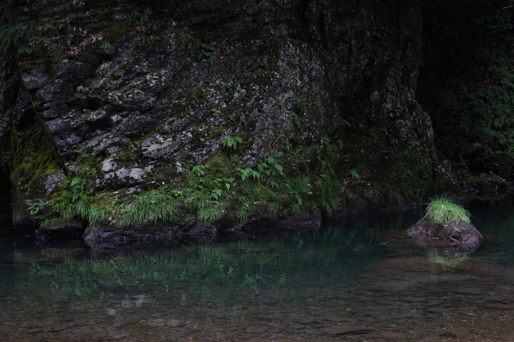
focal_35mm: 46
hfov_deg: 42.3
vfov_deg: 28.9
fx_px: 664
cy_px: 171
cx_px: 257
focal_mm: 31
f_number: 10
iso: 320
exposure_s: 1/50
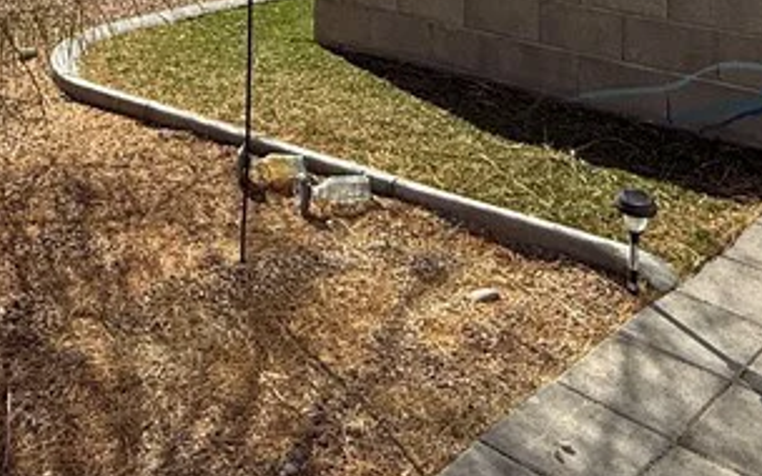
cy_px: -241
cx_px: 278
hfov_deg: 40.0
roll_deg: -0.6
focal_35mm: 50
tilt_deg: +2.2
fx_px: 1038
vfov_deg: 21.6
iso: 50
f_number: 2.2
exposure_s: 1/1961
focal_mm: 2.22
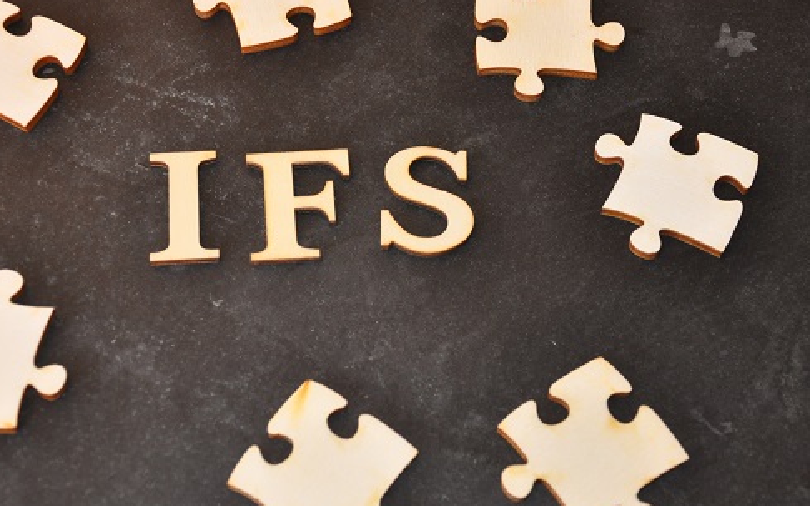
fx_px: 1560
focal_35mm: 71
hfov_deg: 29.1
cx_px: 361
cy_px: 213
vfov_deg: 18.4
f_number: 4.5
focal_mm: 35
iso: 800
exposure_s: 1/60
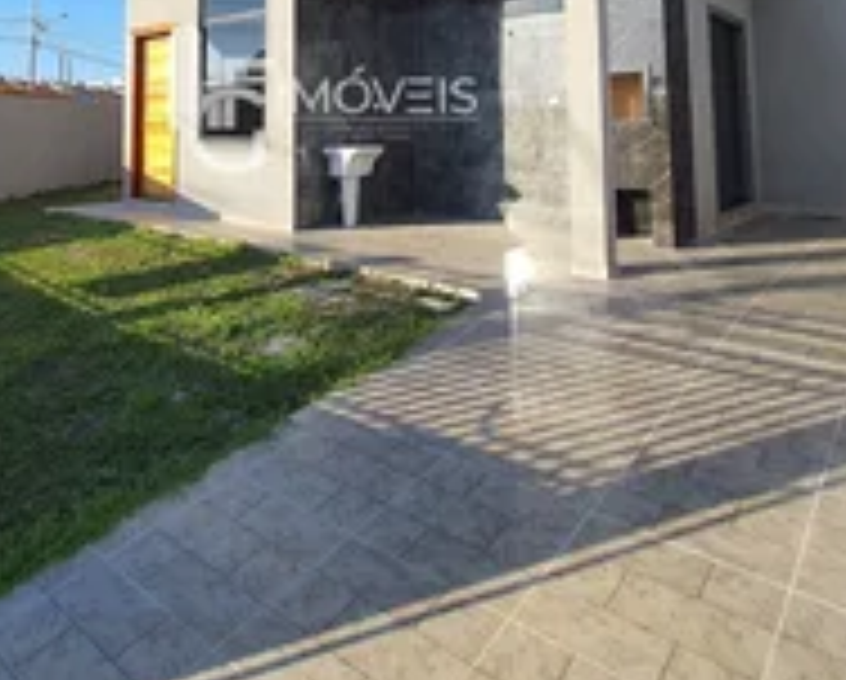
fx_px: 652
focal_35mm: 26
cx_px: 324
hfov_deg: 65.1
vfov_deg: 50.2
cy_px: 97
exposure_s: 1/678
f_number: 2.2
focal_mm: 1.74
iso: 50
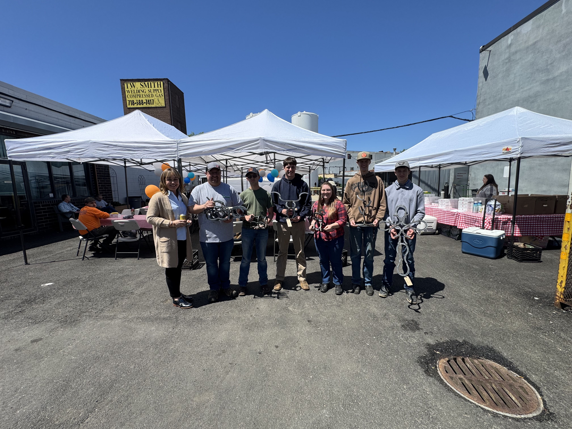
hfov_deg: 102.1
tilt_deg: -8.2
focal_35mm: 14
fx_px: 231
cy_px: 214
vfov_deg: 85.7
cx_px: 286
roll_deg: +1.5
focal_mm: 2.22
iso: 50
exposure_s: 1/1600
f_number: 2.2
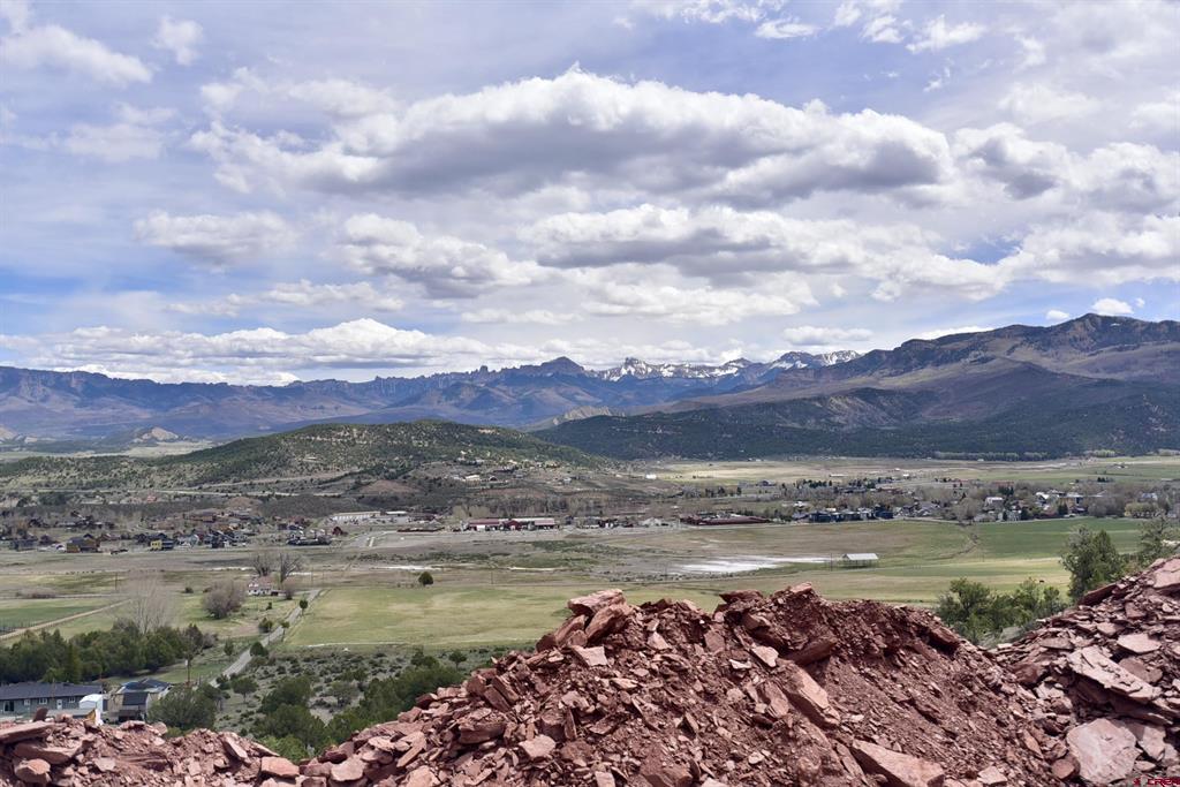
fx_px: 1147
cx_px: 590
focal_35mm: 35
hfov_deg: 54.4
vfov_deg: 37.9
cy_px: 394
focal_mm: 35
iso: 400
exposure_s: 1/4000
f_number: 4.5
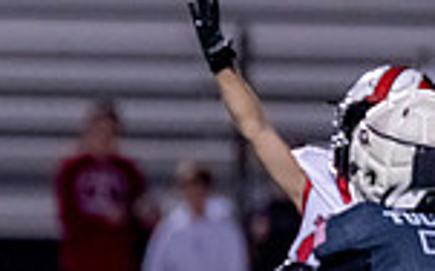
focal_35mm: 1148
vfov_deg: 1.1
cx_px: -468
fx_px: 13595
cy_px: 376
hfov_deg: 1.8
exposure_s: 1/1000
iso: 2500
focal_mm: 200
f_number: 2.8
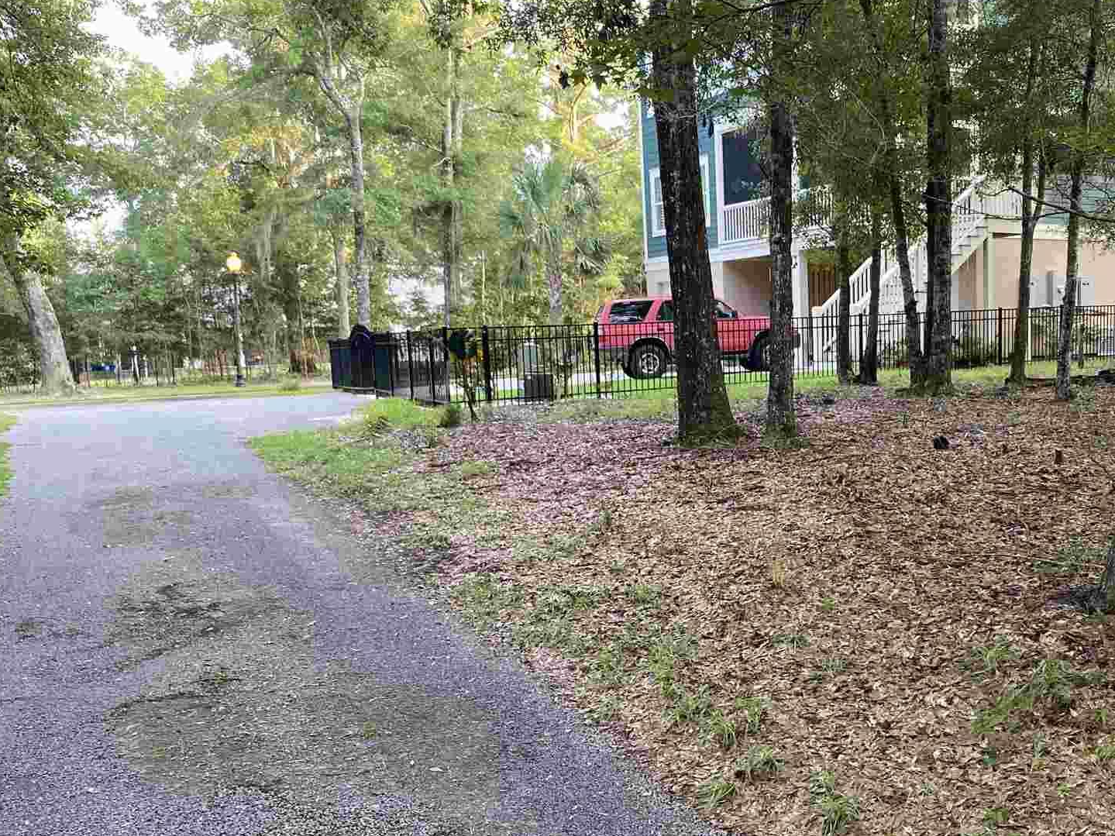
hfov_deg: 49.2
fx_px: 1192
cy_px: 486
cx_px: 748
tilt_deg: -6.2
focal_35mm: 37
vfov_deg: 38.6
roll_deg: +2.1
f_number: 1.8
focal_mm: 4.25
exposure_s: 1/118
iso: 125
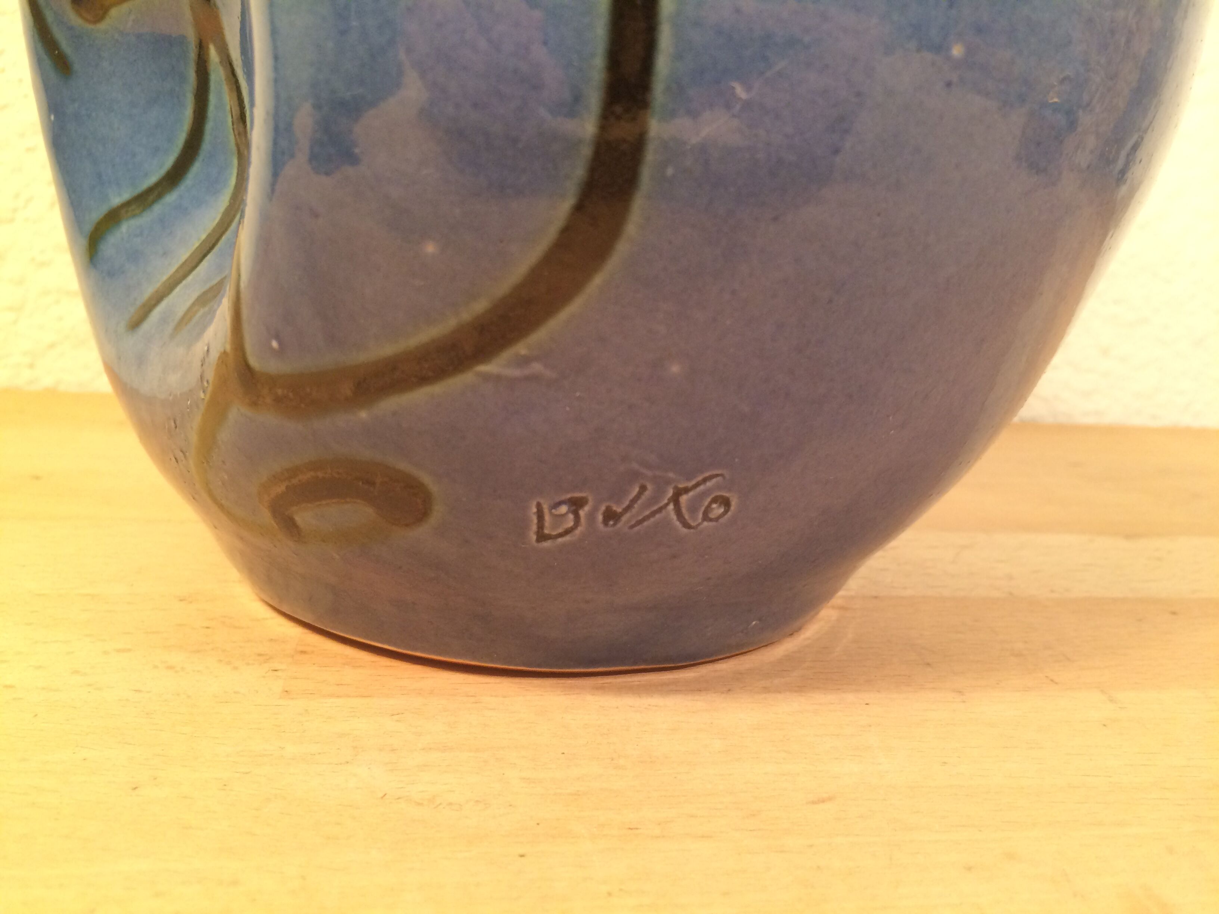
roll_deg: -3.9
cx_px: 610
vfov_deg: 48.2
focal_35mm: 29
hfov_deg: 61.7
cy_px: 457
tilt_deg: -10.9
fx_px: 1021
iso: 160
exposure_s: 1/33
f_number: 2.2
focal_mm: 4.15
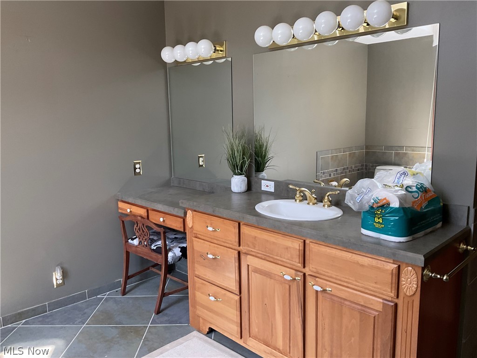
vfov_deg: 48.2
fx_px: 400
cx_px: 238
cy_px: 179
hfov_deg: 61.7
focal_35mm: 29
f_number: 1.8
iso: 50
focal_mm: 3
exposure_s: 1/120
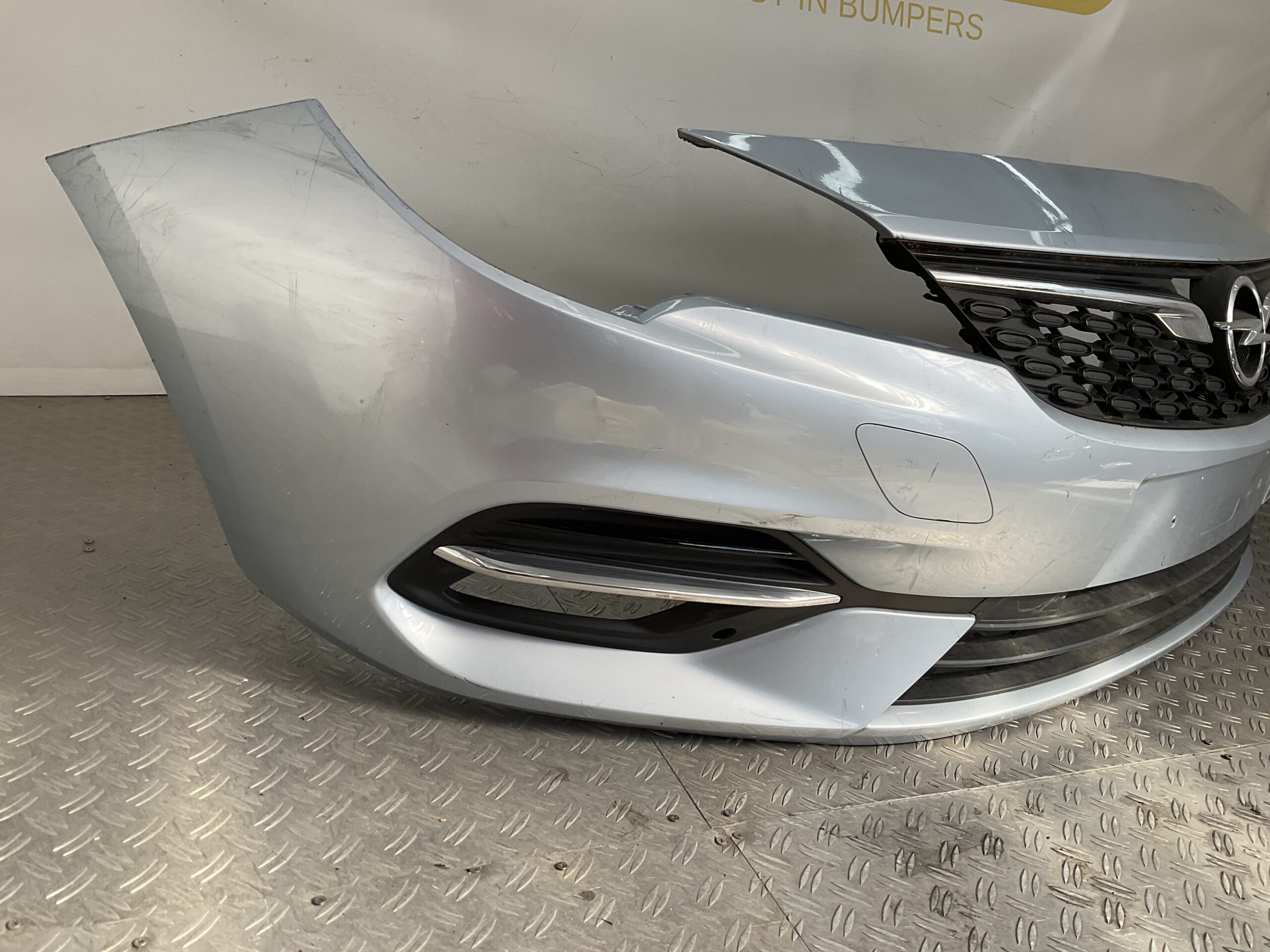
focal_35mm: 29
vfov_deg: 48.2
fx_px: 1064
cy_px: 476
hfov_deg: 61.7
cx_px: 635
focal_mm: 3
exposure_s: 1/556
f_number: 1.8
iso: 16
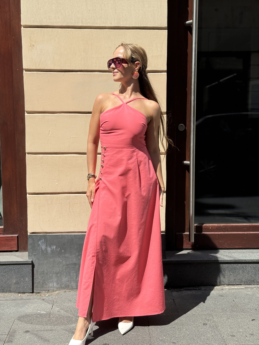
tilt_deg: -6.6
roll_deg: -0.1
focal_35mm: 48
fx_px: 479
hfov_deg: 30.3
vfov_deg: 39.7
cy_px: 172
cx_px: 130
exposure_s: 1/5848
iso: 64
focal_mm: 6.76
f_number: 1.78
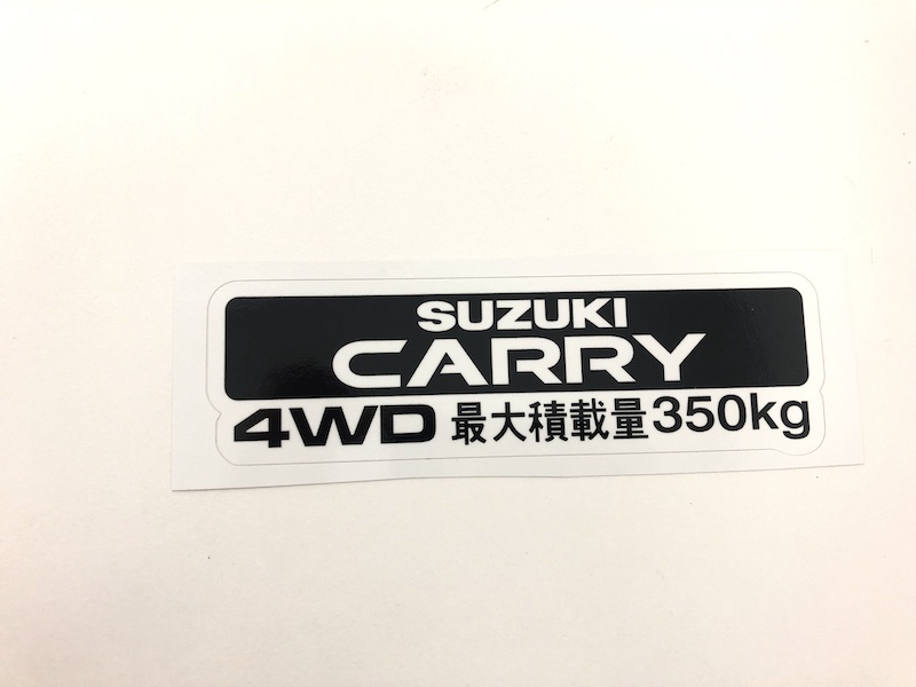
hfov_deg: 63.4
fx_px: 741
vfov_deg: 49.7
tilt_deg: -81.0
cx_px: 458
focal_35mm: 28
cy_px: 344
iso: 50
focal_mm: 4
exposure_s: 1/15
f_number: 1.8
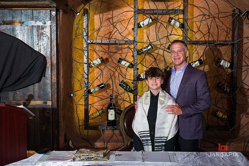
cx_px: 125
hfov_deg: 36.1
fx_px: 381
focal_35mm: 55
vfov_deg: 24.5
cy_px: 83
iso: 1000
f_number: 5
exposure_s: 1/200
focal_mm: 55
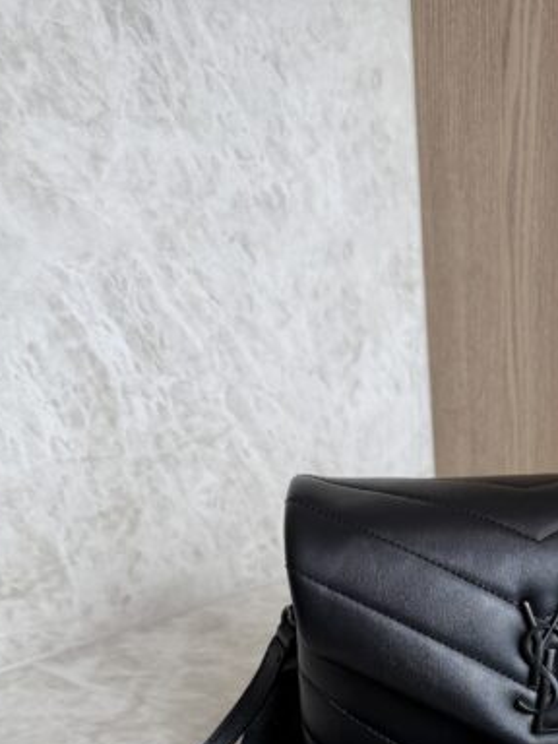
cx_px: 521
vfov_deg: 34.2
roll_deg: +0.1
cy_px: 771
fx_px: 1075
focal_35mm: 50
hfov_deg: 27.8
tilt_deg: -32.6
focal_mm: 6.76
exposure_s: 1/120
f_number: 1.78
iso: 125
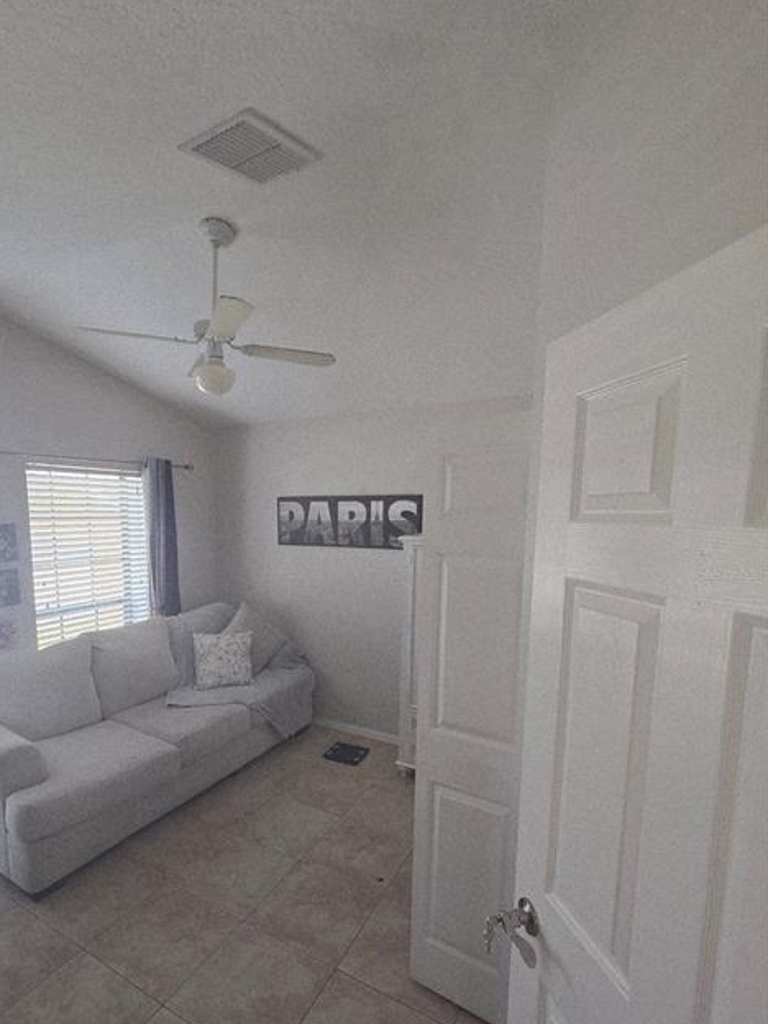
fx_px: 473
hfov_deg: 77.0
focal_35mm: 16
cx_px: 299
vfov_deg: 94.1
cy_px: 573
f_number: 2.2
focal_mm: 2.2
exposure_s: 1/60
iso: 100
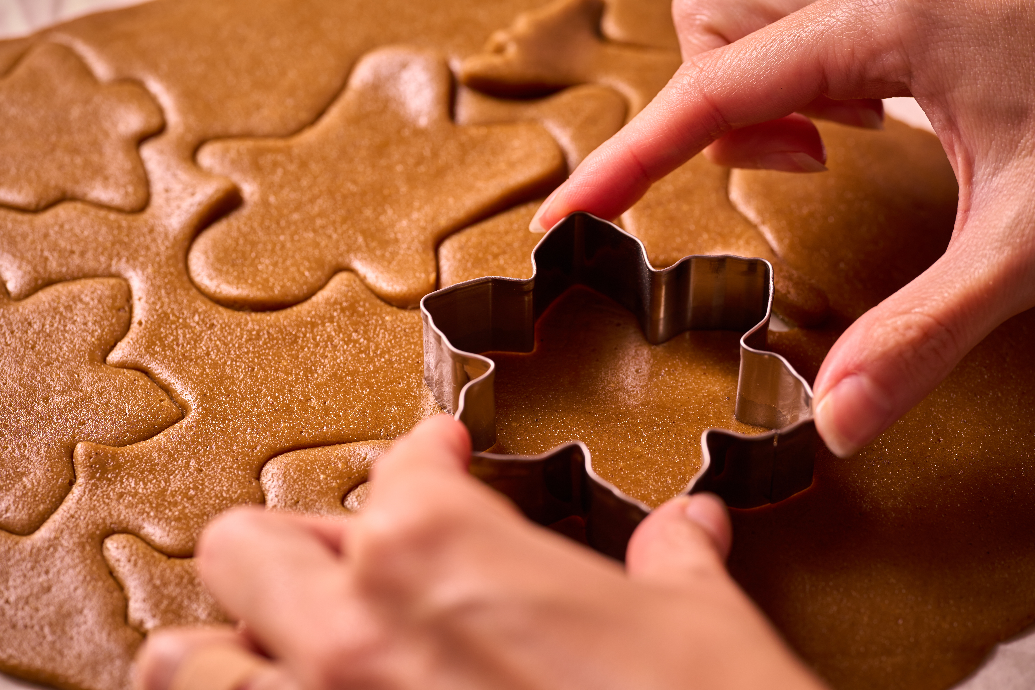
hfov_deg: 19.5
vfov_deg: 13.0
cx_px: 518
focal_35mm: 105
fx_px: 3019
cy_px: 345
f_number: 5
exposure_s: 1/250
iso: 200
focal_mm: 105
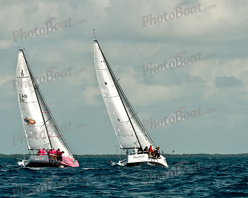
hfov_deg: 7.1
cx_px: 140
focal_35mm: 274
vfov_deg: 5.6
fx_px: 2010
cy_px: 88
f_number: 10
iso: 400
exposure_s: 1/1250
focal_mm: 200
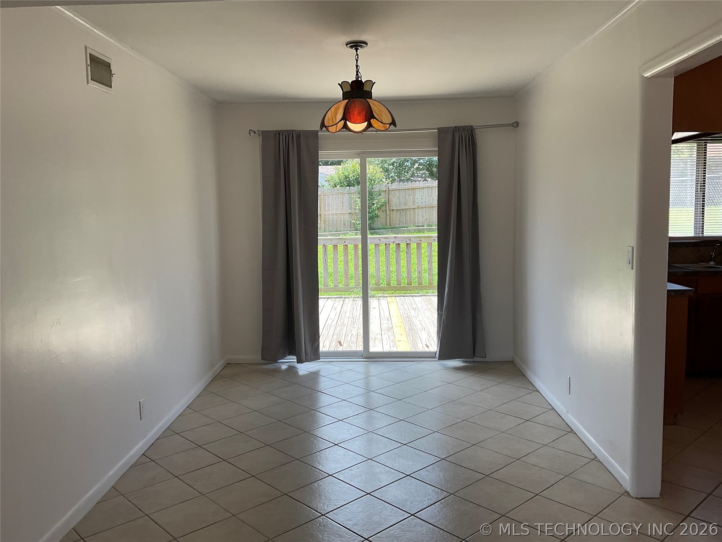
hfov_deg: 61.7
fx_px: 605
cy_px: 271
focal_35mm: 29
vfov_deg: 48.2
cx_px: 361
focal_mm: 3
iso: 16
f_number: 1.8
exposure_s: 1/154
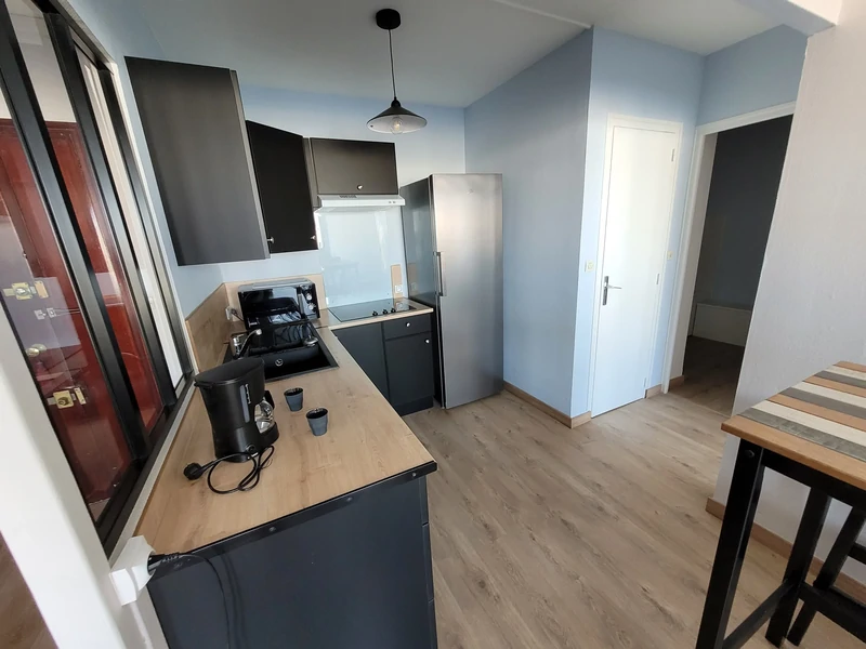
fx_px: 325
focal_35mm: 13
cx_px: 433
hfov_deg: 106.2
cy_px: 324
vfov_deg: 89.9
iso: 160
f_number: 2.2
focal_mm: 1.74
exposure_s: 1/50
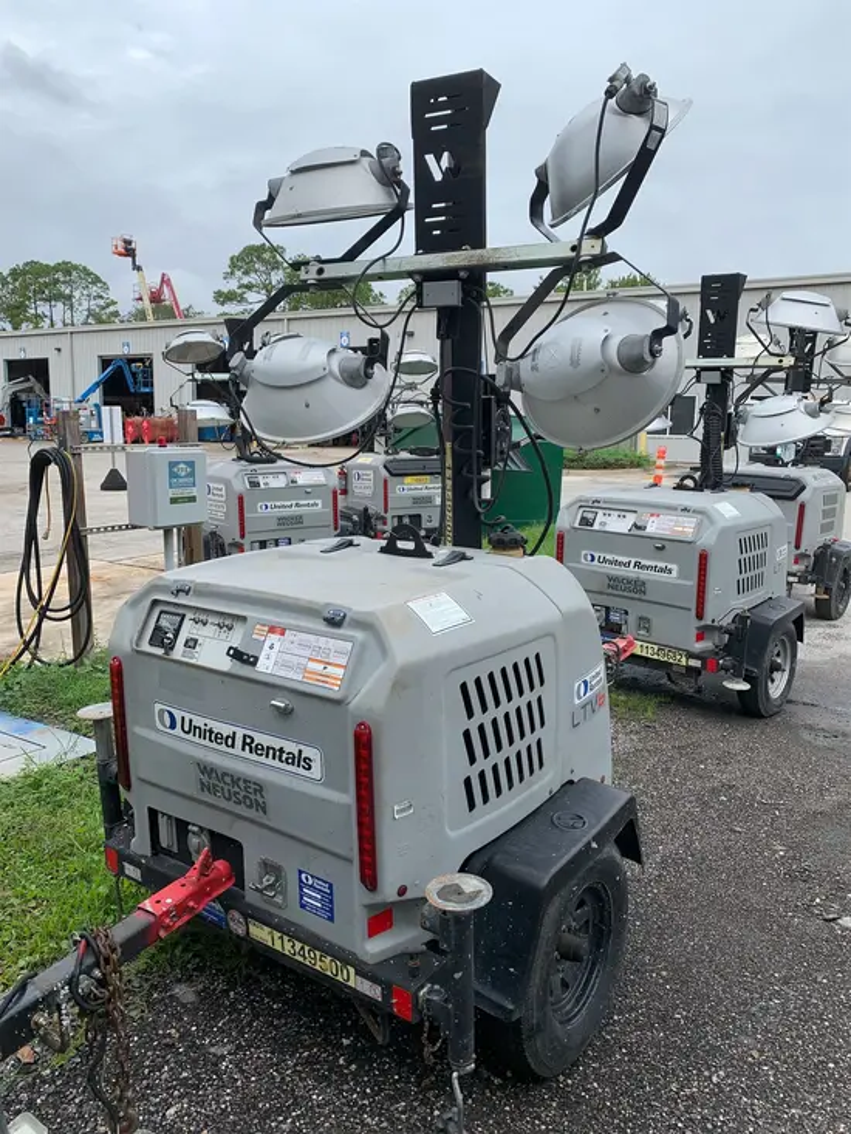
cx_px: 426
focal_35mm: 26
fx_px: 852
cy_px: 567
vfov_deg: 67.3
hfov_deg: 53.1
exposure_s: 1/945
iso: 25
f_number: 1.8
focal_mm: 4.25
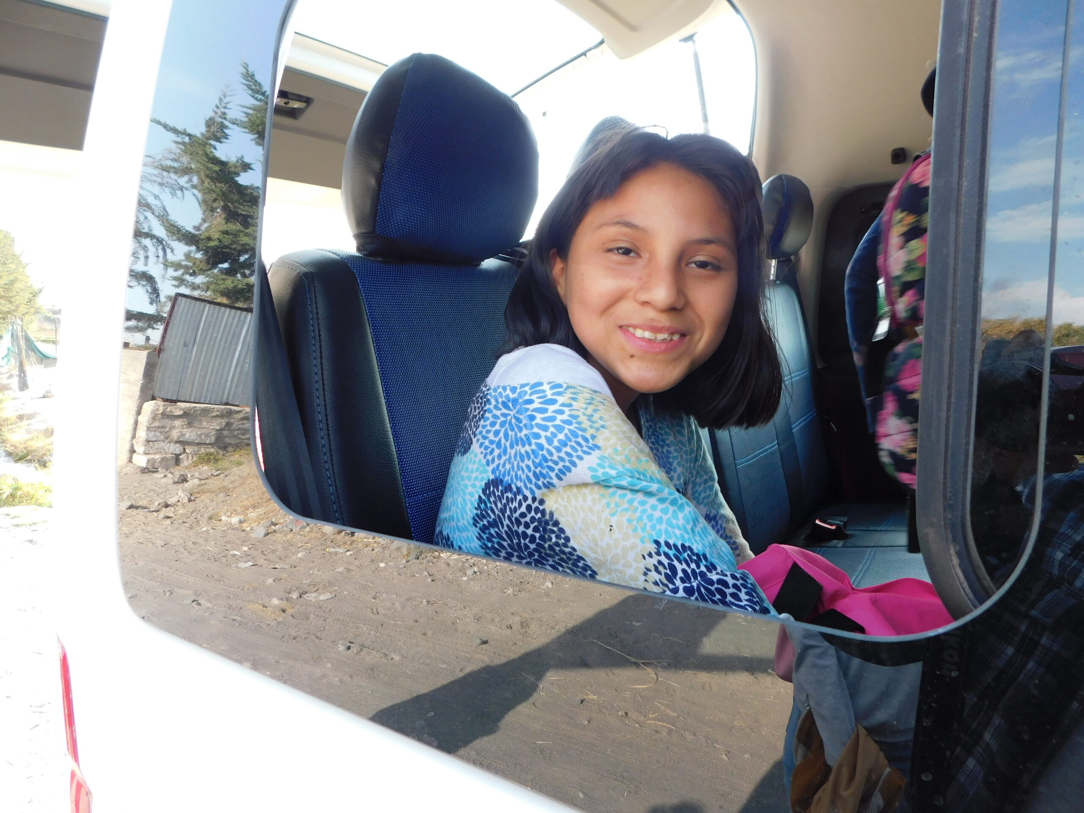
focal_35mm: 23
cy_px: 406
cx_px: 542
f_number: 3
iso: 125
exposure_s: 1/125
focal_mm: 4
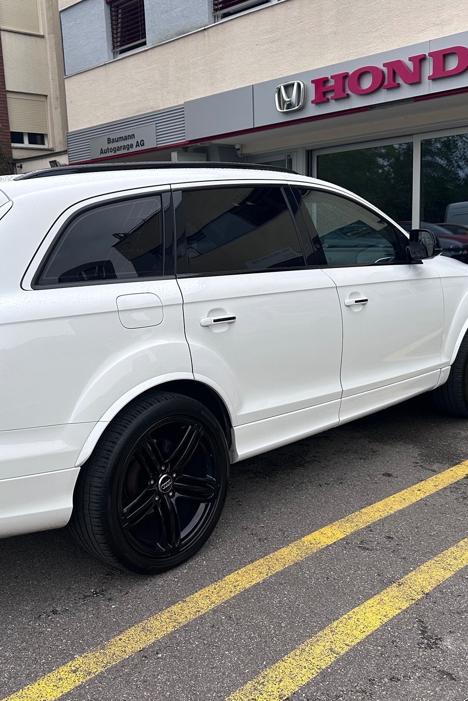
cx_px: 168
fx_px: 663
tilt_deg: -10.6
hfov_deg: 38.6
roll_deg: +3.2
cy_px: 356
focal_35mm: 34
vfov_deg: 55.8
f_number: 1.78
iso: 80
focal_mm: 6.86
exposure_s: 1/1062
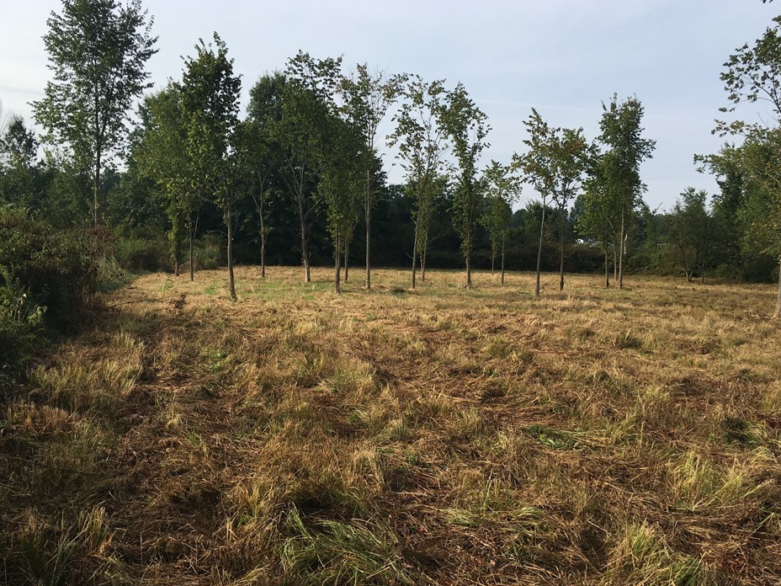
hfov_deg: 56.8
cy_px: 298
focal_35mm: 32
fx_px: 722
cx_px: 395
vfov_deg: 44.2
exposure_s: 1/1148
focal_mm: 4.15
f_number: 2.2
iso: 25
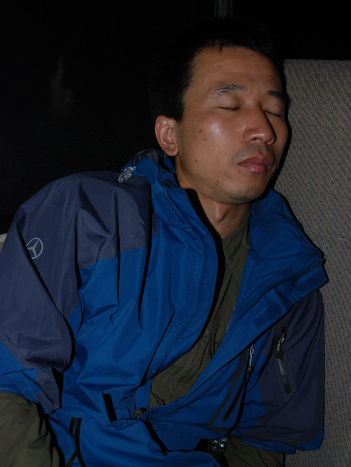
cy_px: 243
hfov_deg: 39.7
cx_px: 176
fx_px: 486
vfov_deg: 51.3
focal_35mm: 36
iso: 250
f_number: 5.6
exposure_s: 1/30
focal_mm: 22
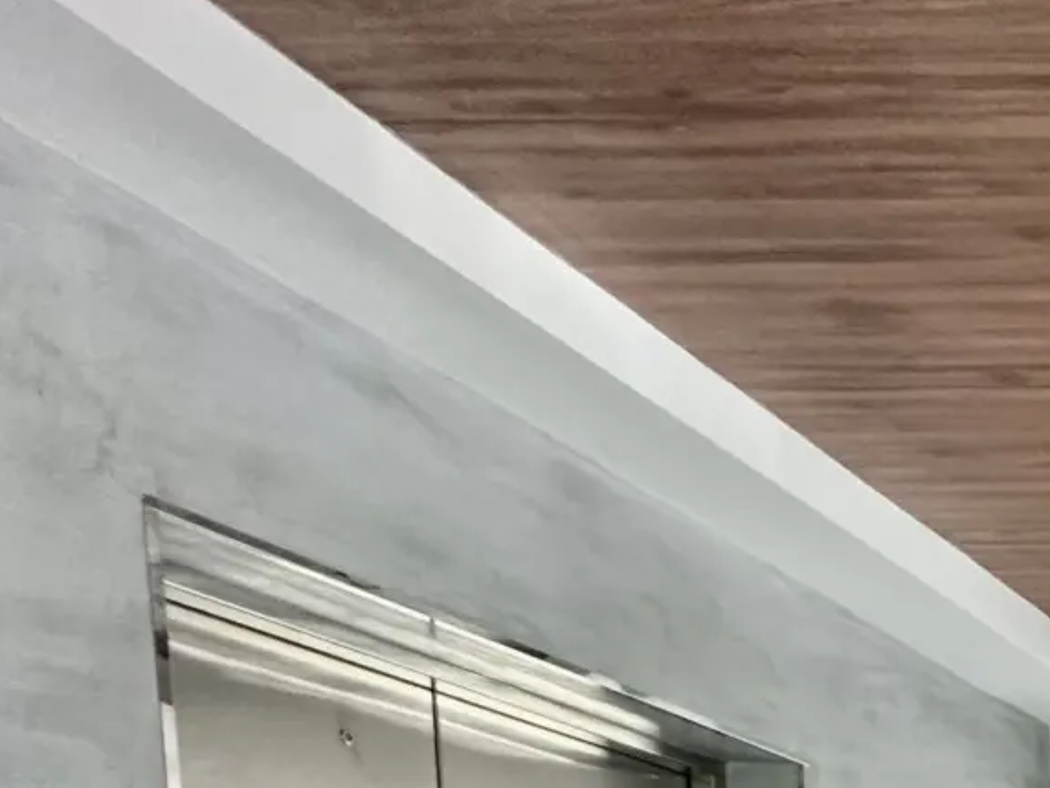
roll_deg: -1.0
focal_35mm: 47
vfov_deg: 23.6
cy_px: 1227
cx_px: 1702
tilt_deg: -3.4
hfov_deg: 25.5
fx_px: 1426
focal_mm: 2.22
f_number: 2.2
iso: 250
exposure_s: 1/99
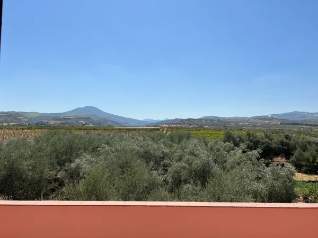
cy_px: 119
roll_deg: -0.5
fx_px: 239
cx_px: 159
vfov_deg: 53.1
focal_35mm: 26
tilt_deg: +3.8
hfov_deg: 67.3
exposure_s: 1/8000
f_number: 1.5
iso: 50
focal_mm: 5.7
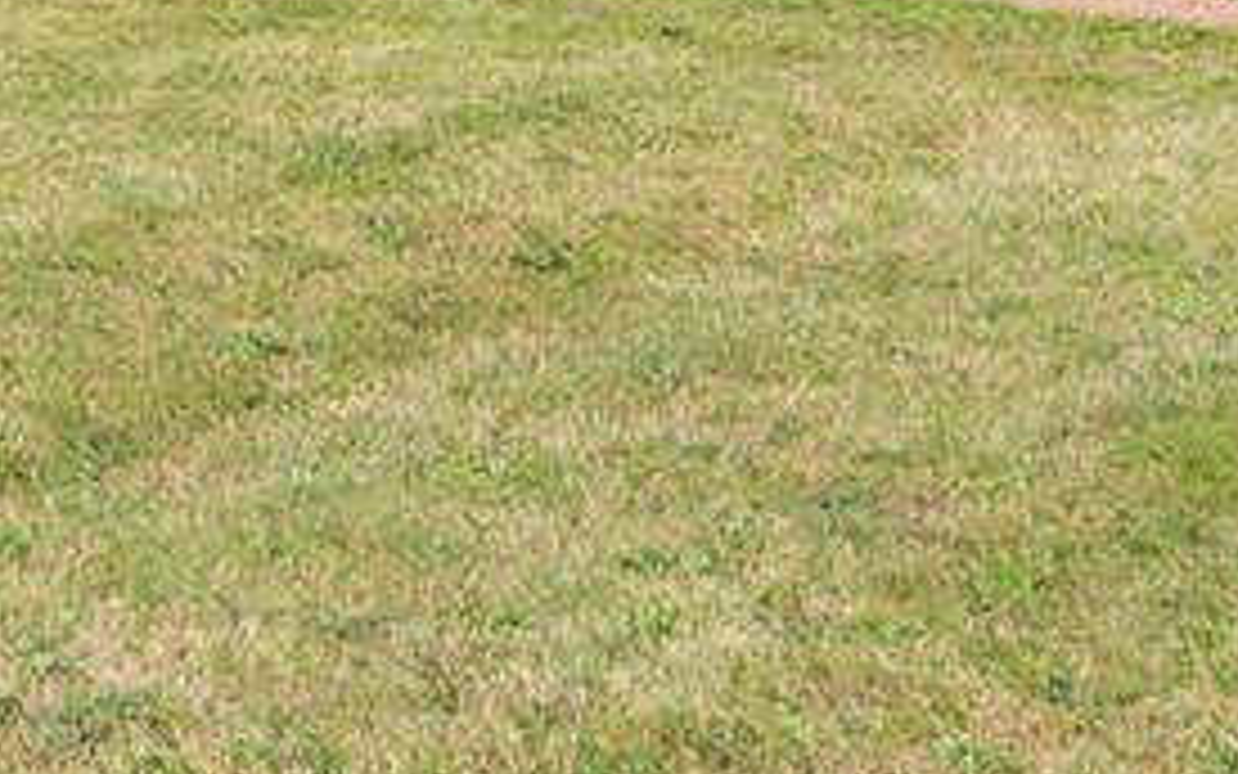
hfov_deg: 18.6
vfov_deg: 11.3
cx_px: 135
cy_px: -472
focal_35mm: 110
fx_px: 3712
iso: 400
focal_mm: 29
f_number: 8
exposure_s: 1/80
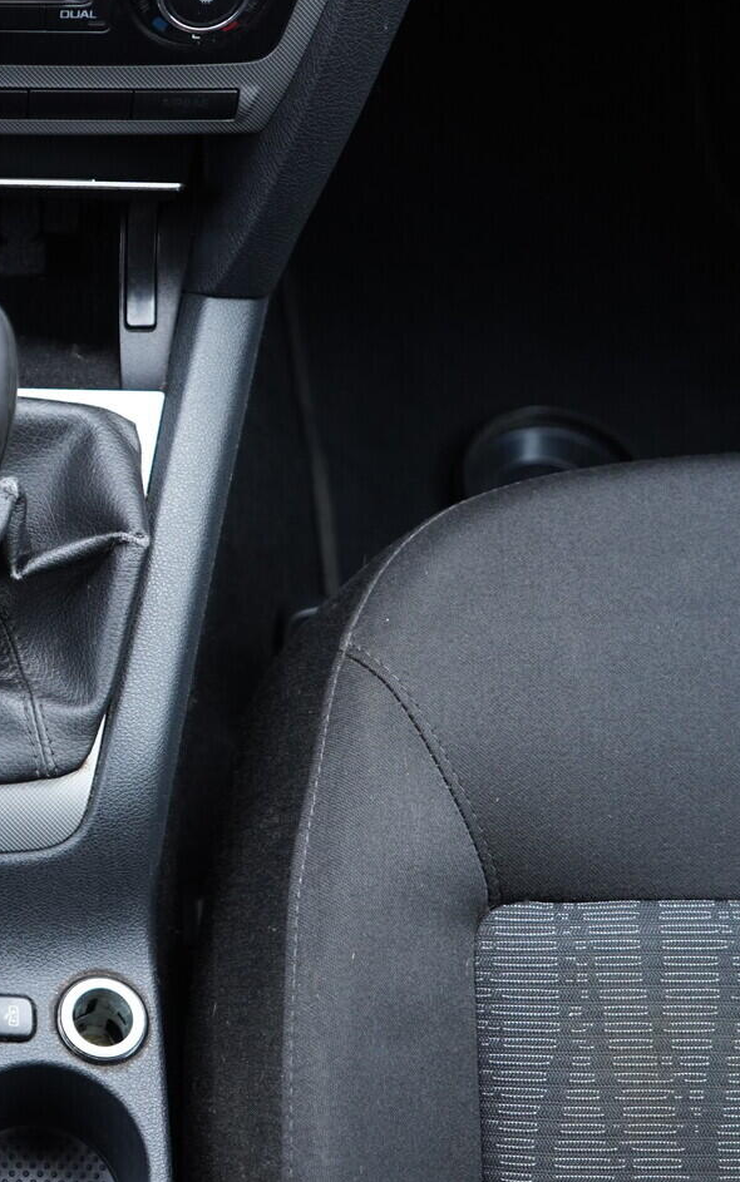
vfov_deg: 36.3
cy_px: 594
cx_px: -93
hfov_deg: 21.8
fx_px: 1806
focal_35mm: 56
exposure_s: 1/40
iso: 500
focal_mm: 24
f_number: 2.8
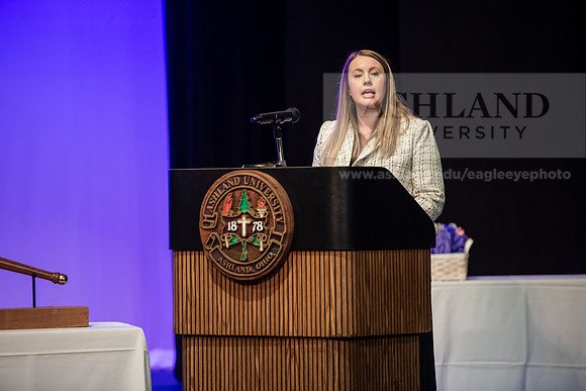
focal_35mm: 190
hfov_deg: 10.8
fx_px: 3093
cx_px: 293
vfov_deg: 7.2
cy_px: 196
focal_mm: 190
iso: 2500
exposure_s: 1/200
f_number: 3.2
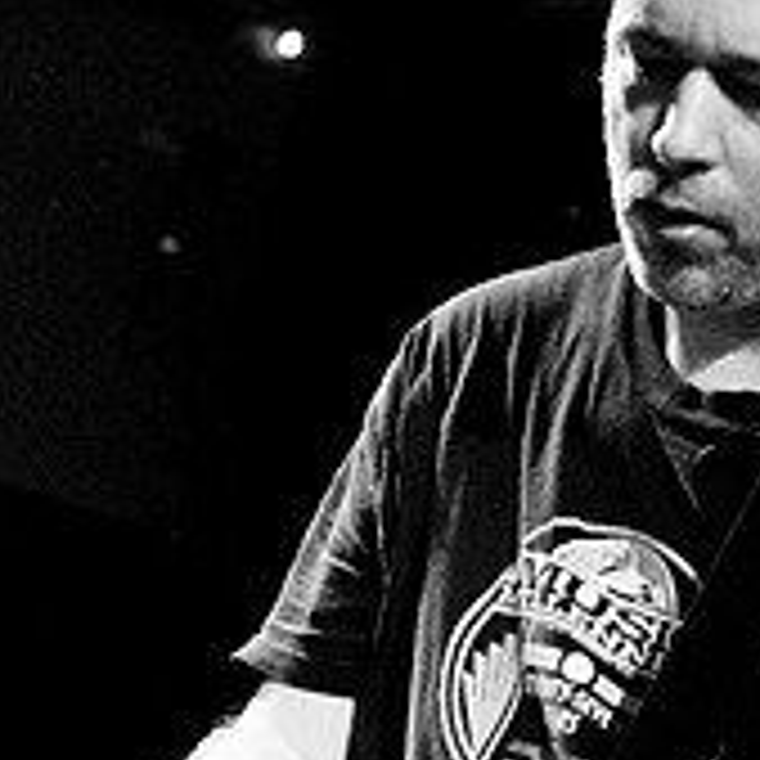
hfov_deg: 13.2
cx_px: 72
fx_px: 3254
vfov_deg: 13.3
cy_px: 533
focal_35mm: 131
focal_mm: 30
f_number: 1.8
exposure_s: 1/30
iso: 1000
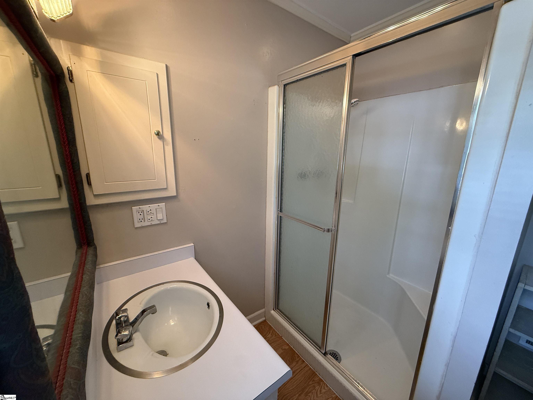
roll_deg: -0.8
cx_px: 266
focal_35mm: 14
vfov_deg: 85.7
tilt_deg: -12.8
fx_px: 216
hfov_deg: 102.1
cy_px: 200
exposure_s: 1/60
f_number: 2.2
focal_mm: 2.22
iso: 320
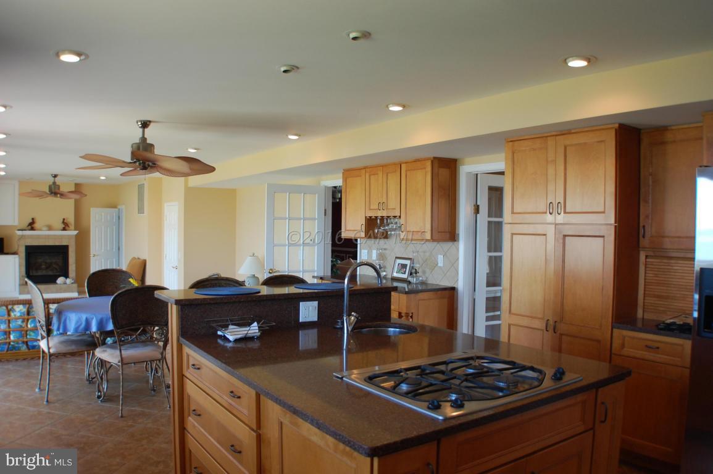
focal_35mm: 34
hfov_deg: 55.1
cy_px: 237
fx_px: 683
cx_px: 356
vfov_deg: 38.3
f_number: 4
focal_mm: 23
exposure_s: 1/60
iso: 400
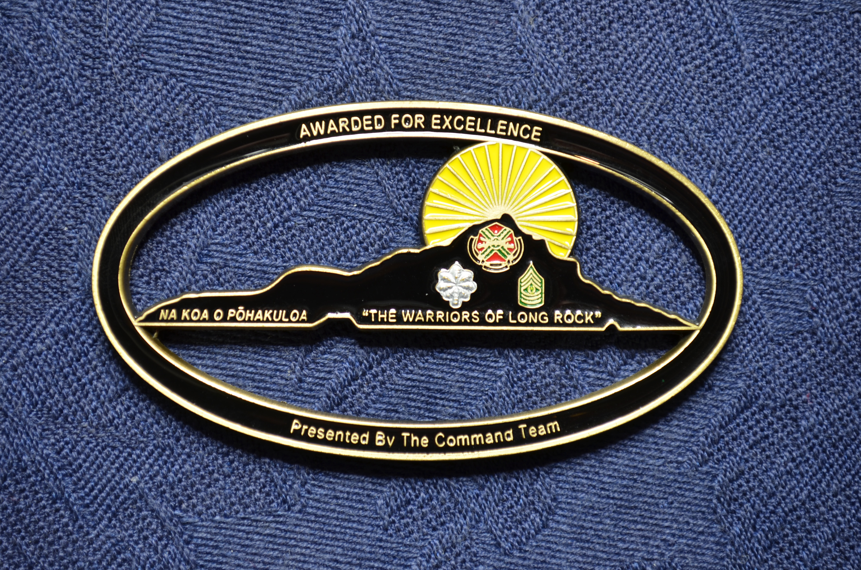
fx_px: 1969
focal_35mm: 82
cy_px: 285
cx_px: 430
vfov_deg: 16.5
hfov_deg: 24.7
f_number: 8
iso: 160
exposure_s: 1/3
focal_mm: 55
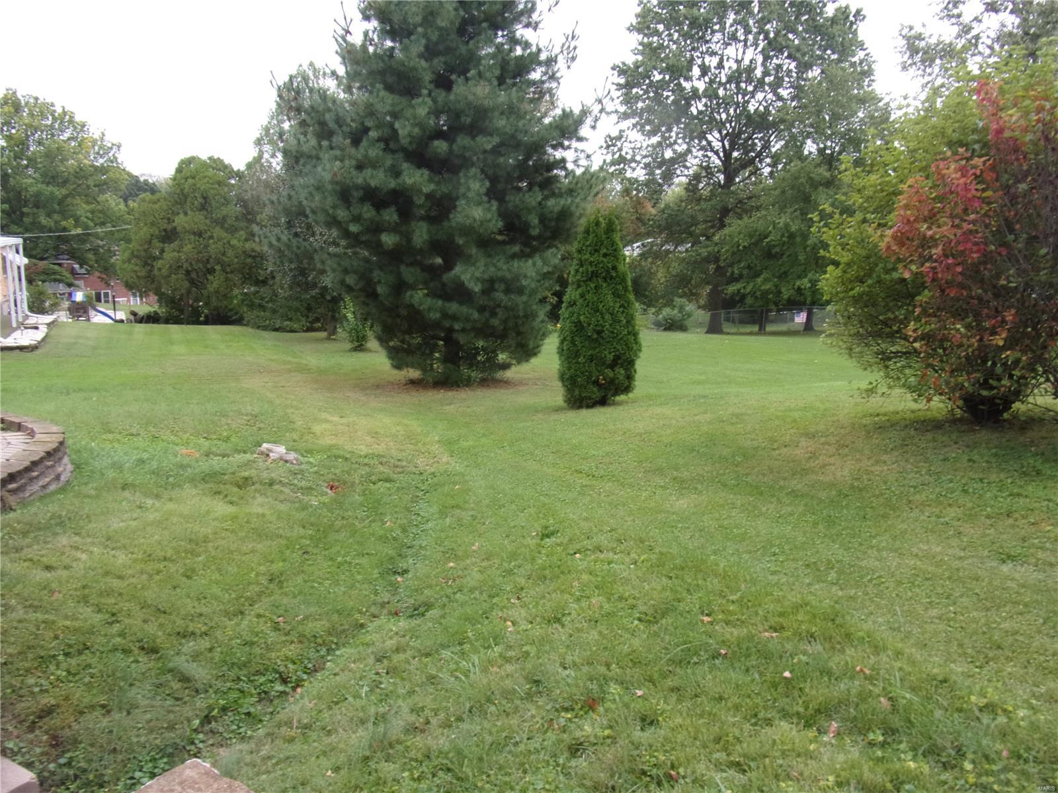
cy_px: 396
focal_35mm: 24
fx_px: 734
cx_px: 529
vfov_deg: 56.8
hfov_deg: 71.6
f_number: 3.3
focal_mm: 4.3
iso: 80
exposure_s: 1/75
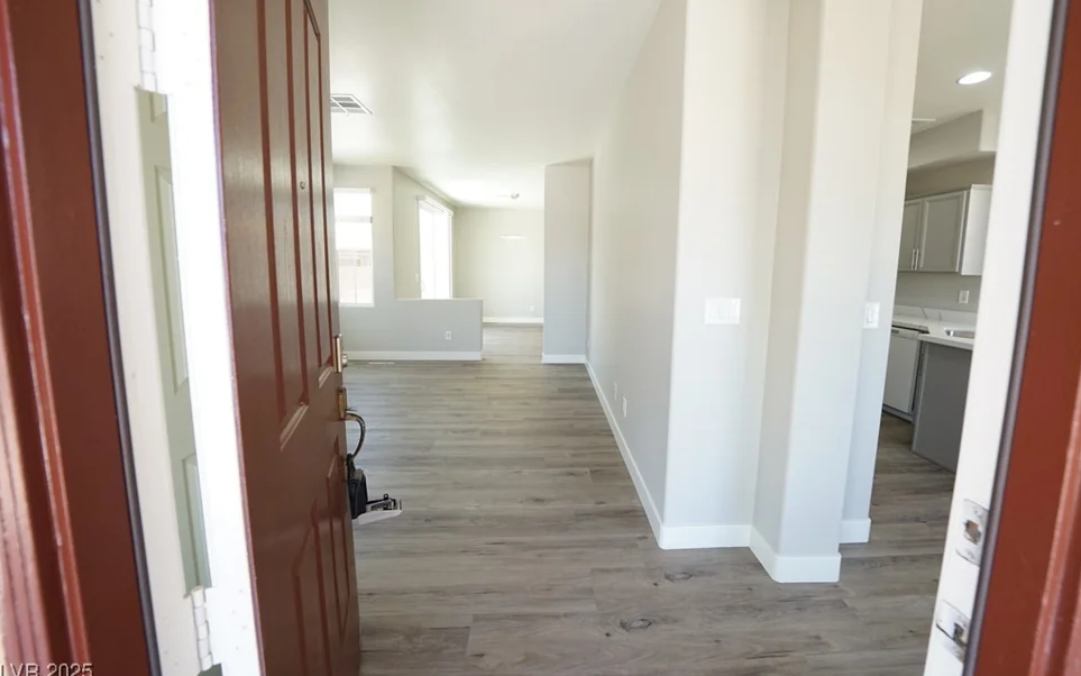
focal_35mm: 13
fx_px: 383
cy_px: 310
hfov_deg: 109.3
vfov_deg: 82.7
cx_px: 567
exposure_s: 1/125
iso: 1600
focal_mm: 12
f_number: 6.3
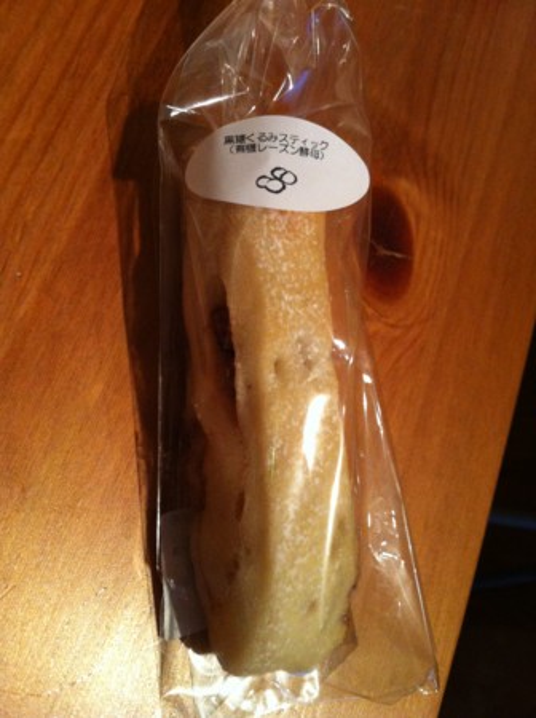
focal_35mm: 35
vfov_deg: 52.7
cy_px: 359
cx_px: 268
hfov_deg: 40.6
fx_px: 725
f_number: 2.8
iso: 320
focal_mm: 3.85
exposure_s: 1/15
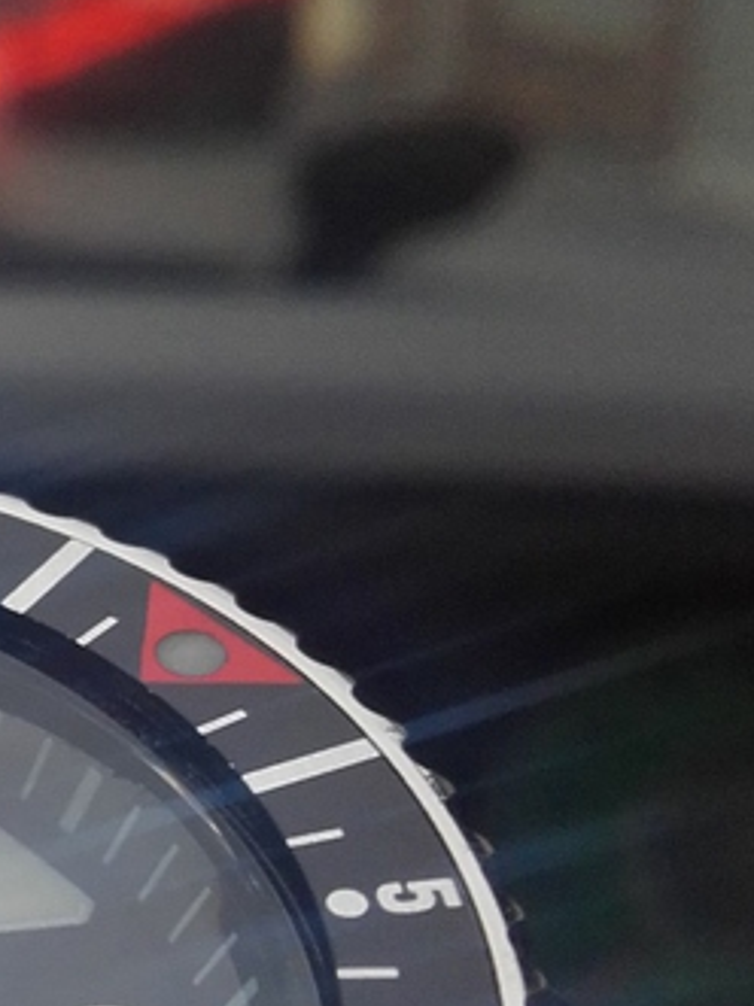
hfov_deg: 14.5
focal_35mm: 96
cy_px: 930
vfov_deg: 20.0
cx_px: -334
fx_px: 2790
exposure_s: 1/50
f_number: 2.2
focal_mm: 3.3
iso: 50
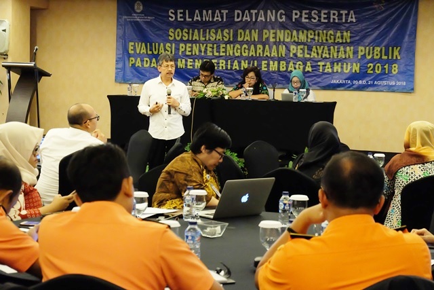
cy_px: 145
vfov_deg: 18.2
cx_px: 217
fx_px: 904
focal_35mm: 75
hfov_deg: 27.0
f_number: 5.6
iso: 6400
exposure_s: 1/80
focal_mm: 50
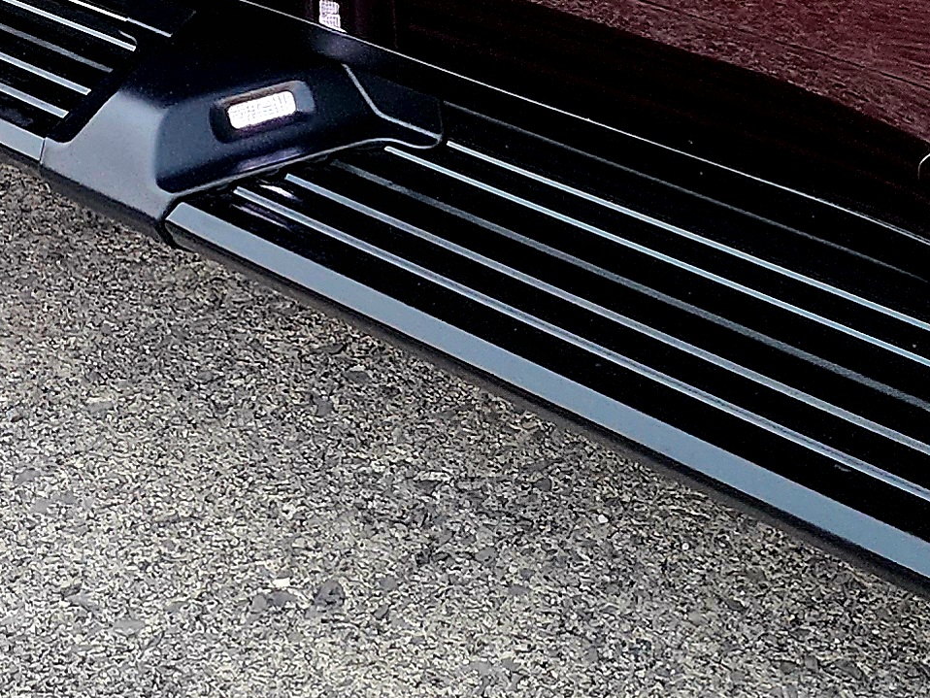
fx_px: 2580
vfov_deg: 13.9
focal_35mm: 96
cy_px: -524
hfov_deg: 20.4
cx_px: 512
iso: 400
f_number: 1.8
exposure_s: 1/120
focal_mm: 6.4
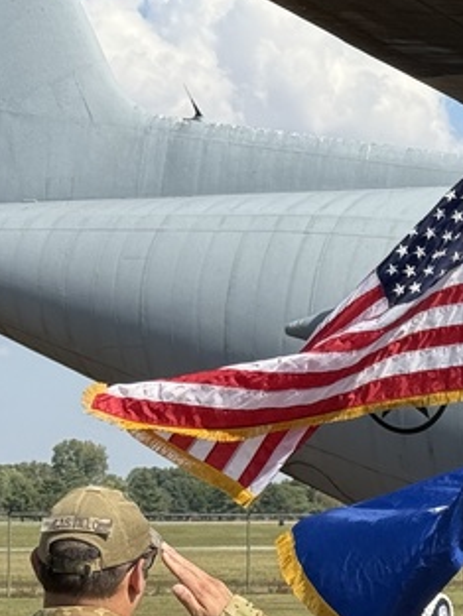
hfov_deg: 9.2
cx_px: 733
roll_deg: +0.7
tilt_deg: +0.7
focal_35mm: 157
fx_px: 2798
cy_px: 476
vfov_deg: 12.5
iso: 64
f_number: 1.78
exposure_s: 1/3704
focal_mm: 6.76
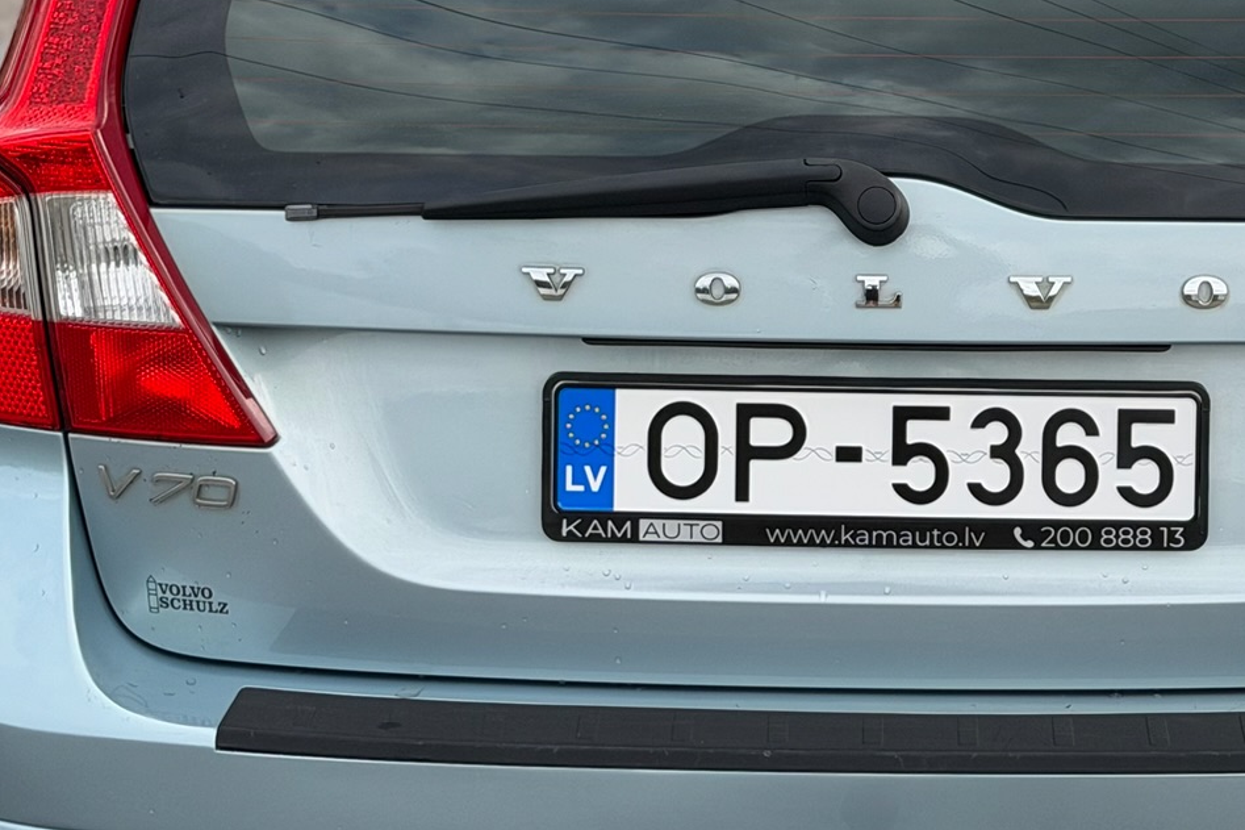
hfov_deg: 18.8
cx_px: 873
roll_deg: -1.5
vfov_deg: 12.6
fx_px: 3734
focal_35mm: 108
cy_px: 201
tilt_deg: -13.5
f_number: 1.78
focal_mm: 6.76
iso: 64
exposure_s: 1/1543
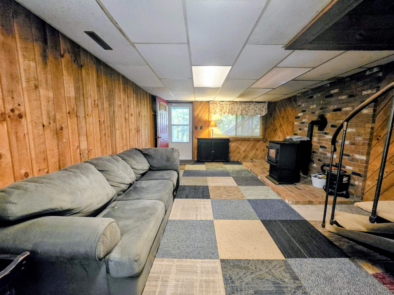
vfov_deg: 89.9
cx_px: 197
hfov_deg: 106.2
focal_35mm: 13
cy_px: 148
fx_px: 148
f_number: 1.9
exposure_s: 1/60
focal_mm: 2.2
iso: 1250
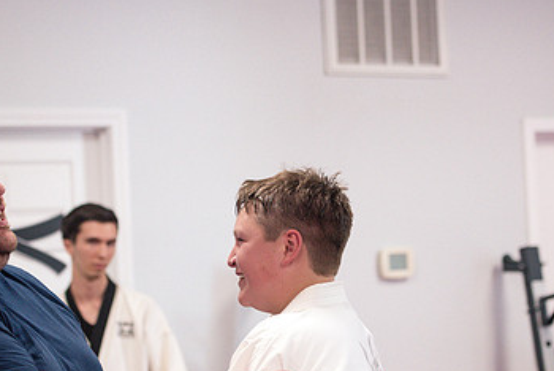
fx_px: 1787
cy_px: 266
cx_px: 264
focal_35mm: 116
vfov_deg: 11.8
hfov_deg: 17.6
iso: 1600
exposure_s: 1/400
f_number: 2.8
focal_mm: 70
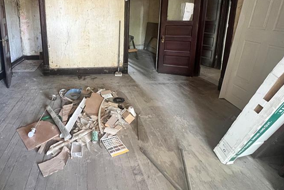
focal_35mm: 21
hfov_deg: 79.8
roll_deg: -0.7
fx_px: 166
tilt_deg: -11.2
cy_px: 56
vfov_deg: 57.5
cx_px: 108
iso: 800
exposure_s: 1/60
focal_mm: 1.57
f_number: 1.8
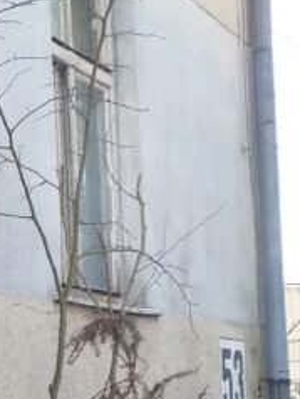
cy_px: 464
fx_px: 1004
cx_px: -263
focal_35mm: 87
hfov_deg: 14.6
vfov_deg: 21.1
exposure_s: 1/129
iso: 40
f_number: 1.9
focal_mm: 3.6
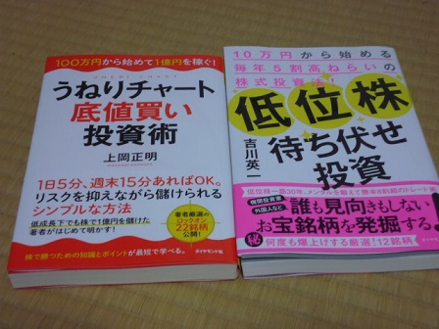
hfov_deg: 32.2
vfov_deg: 24.4
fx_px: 761
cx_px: 220
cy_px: 164
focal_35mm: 60
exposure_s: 1/15
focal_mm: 10.6
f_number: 4.5
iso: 400
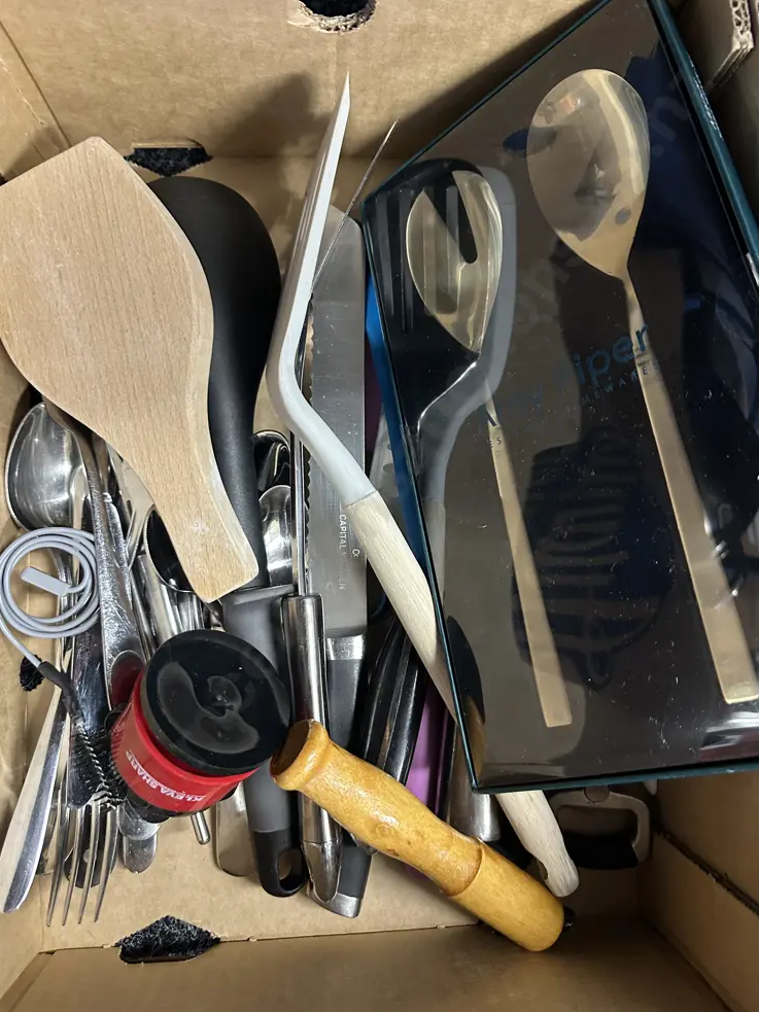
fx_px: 731
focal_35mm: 25
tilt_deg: -82.7
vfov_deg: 69.4
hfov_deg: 54.9
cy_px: 494
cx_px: 383
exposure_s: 1/50
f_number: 1.78
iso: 500
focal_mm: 6.86
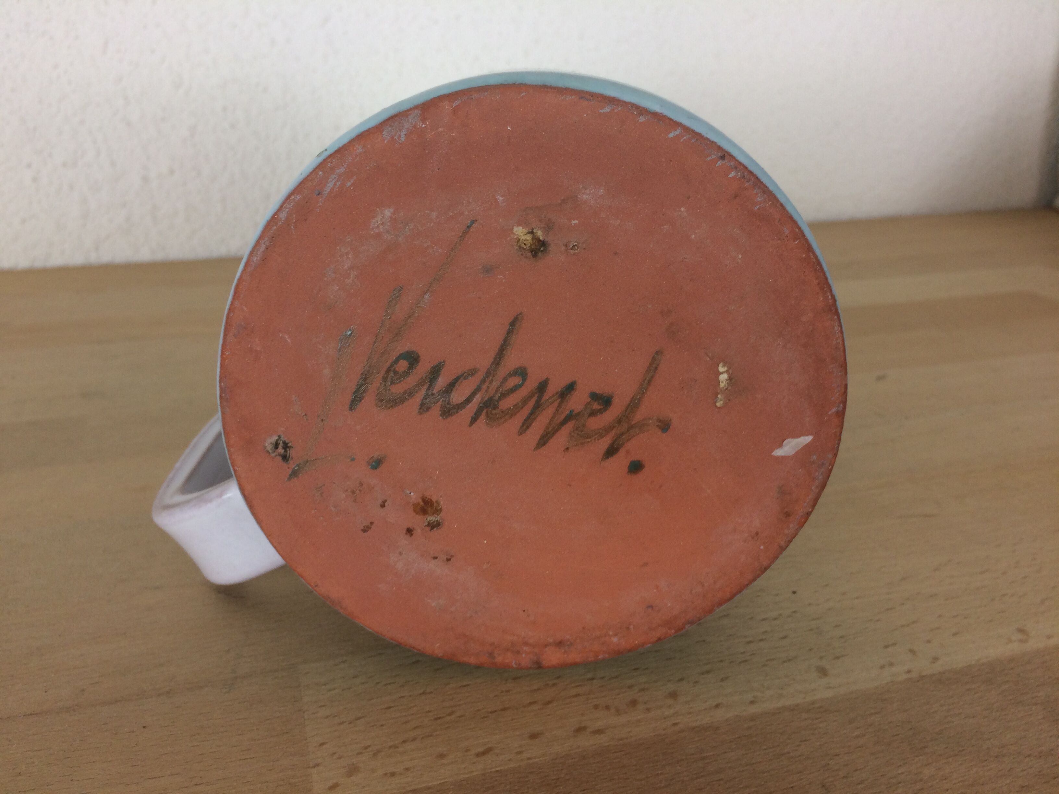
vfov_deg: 48.2
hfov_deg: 61.7
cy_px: 397
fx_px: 887
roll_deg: -0.8
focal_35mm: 29
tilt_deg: -21.3
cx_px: 530
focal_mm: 4.15
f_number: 2.2
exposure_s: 1/50
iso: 40
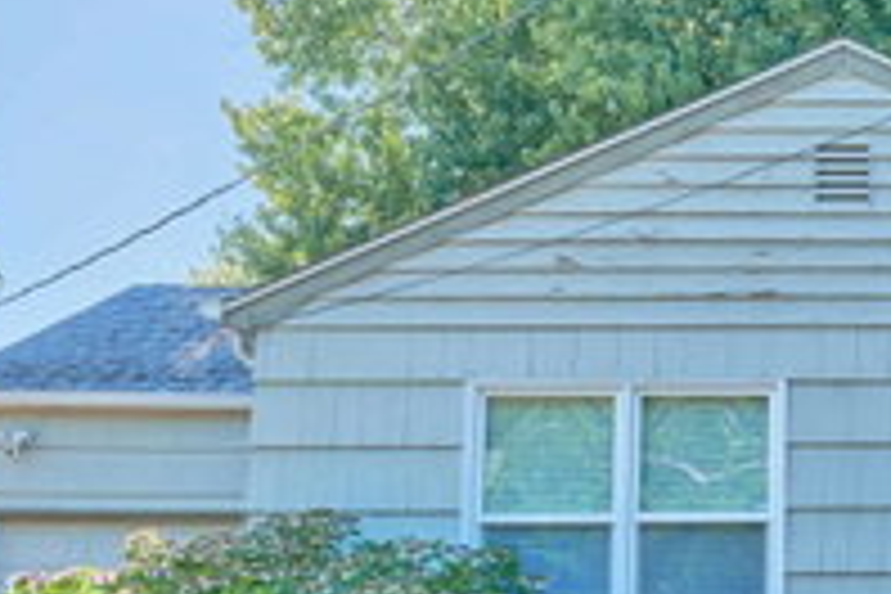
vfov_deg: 21.8
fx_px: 1534
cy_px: 407
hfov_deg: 29.7
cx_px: 940
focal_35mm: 62
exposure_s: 1/125
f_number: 7.1
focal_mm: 16
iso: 400
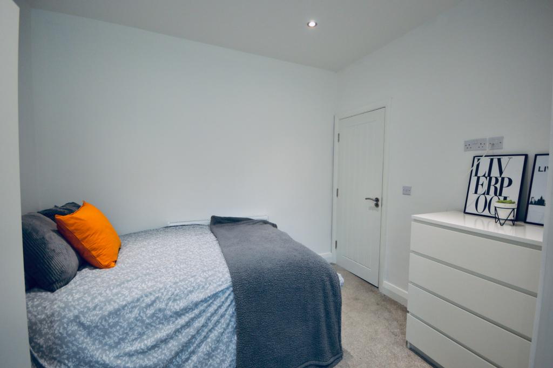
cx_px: 276
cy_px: 184
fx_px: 230
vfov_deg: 77.2
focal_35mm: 15
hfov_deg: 100.4
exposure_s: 1/60
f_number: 4
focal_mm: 10
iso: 800
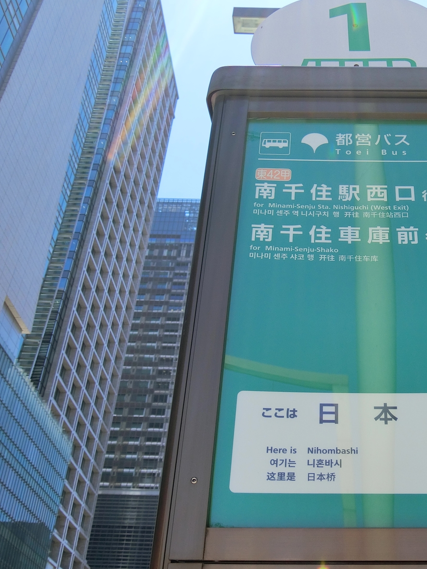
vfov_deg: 41.2
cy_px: 282
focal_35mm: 46
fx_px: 757
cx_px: 323
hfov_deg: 30.9
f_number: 3.4
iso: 80
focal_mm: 7.2
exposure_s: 1/640
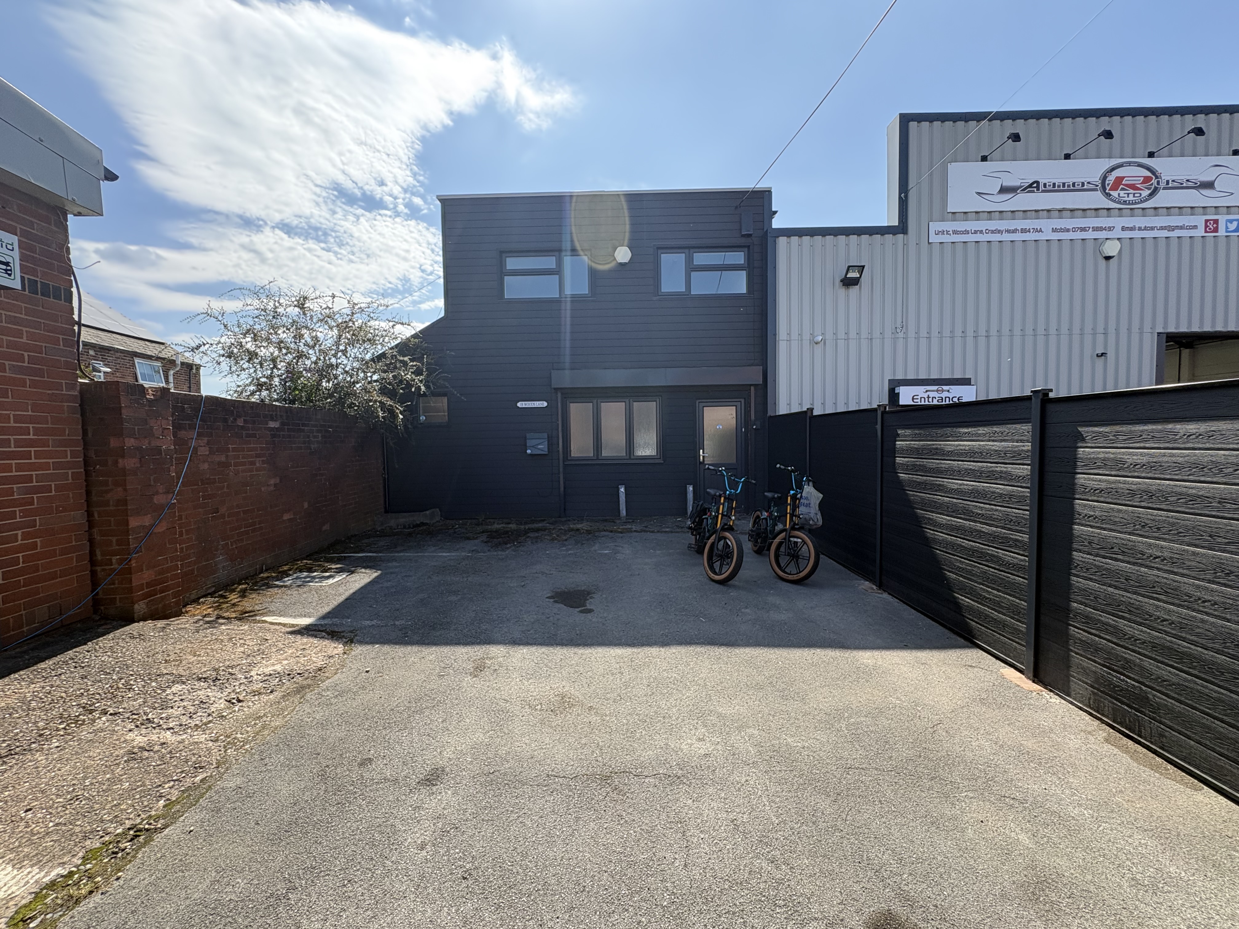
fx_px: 501
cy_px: 464
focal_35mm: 14
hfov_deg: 102.1
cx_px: 620
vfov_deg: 85.7
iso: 64
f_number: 2.2
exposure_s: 1/596
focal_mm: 2.22
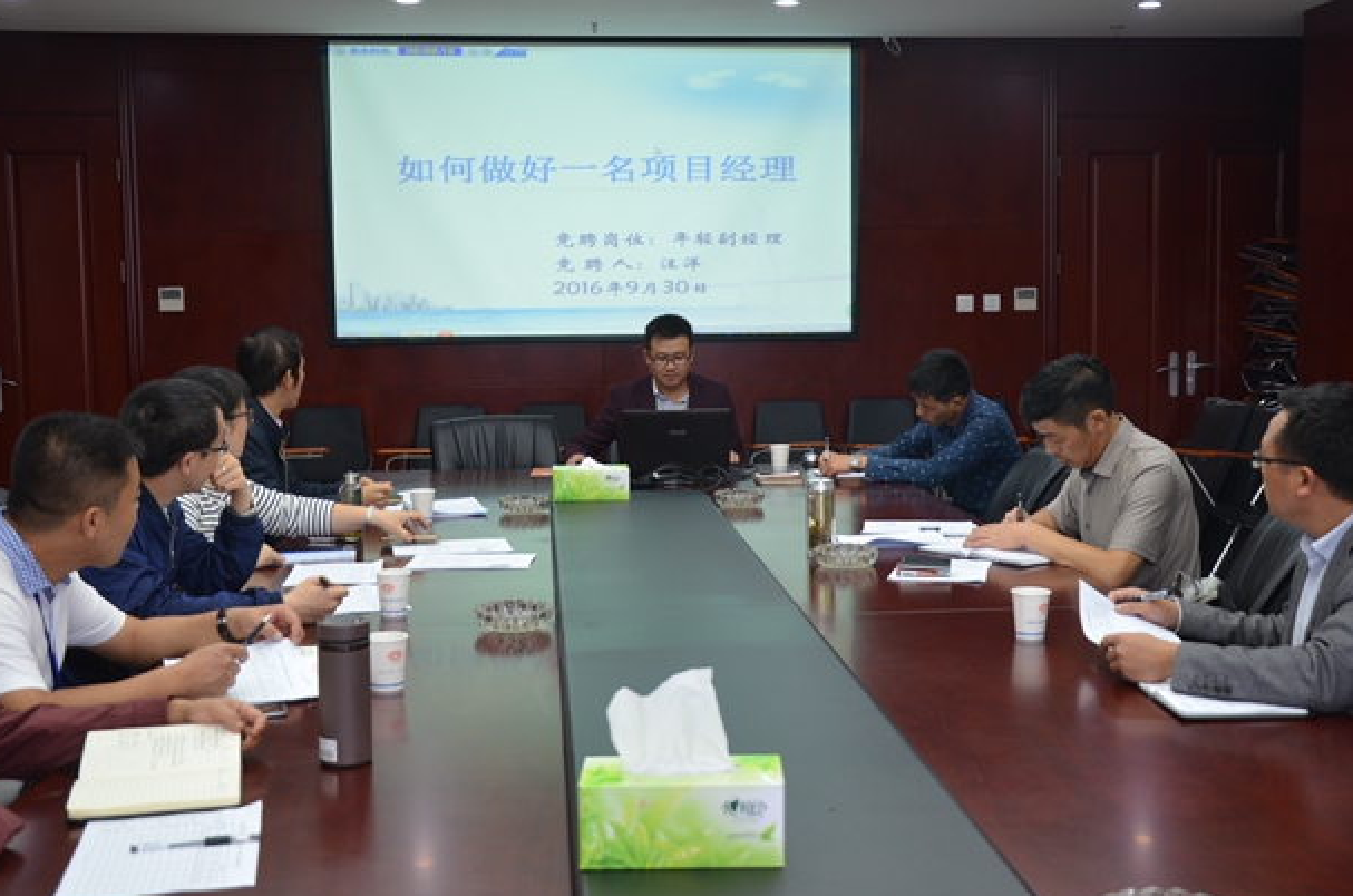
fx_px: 1688
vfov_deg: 29.7
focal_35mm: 45
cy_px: 390
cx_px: 713
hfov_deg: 43.7
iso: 400
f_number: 4.5
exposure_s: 1/80
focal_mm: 26
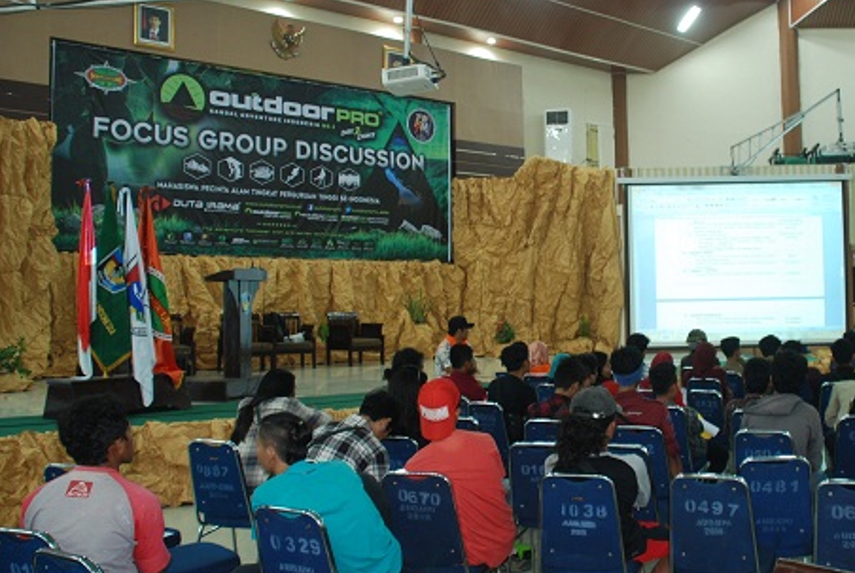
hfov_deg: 51.1
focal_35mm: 37
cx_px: 554
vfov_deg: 36.1
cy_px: 277
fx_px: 880
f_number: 3.5
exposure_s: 1/4
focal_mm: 18
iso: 200
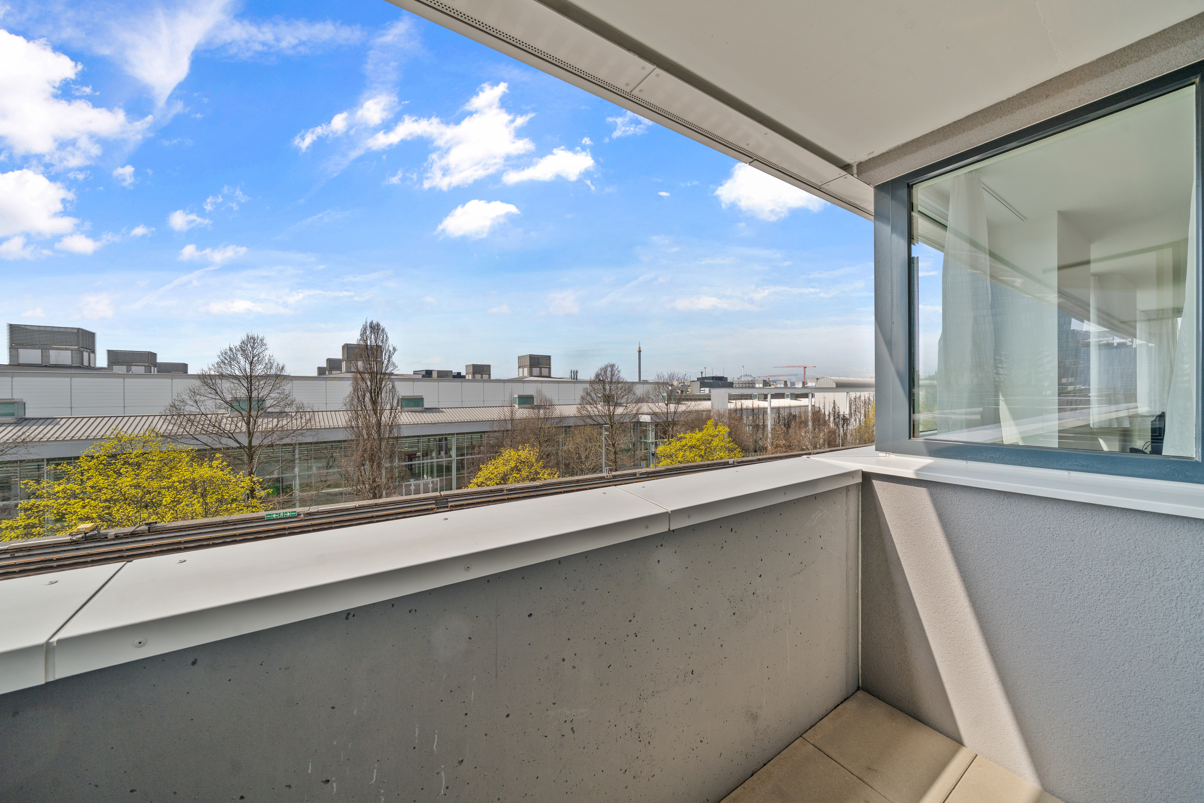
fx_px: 401
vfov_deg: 90.0
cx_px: 602
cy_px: 402
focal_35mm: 12
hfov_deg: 112.6
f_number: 8
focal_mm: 12
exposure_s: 1/250
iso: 200
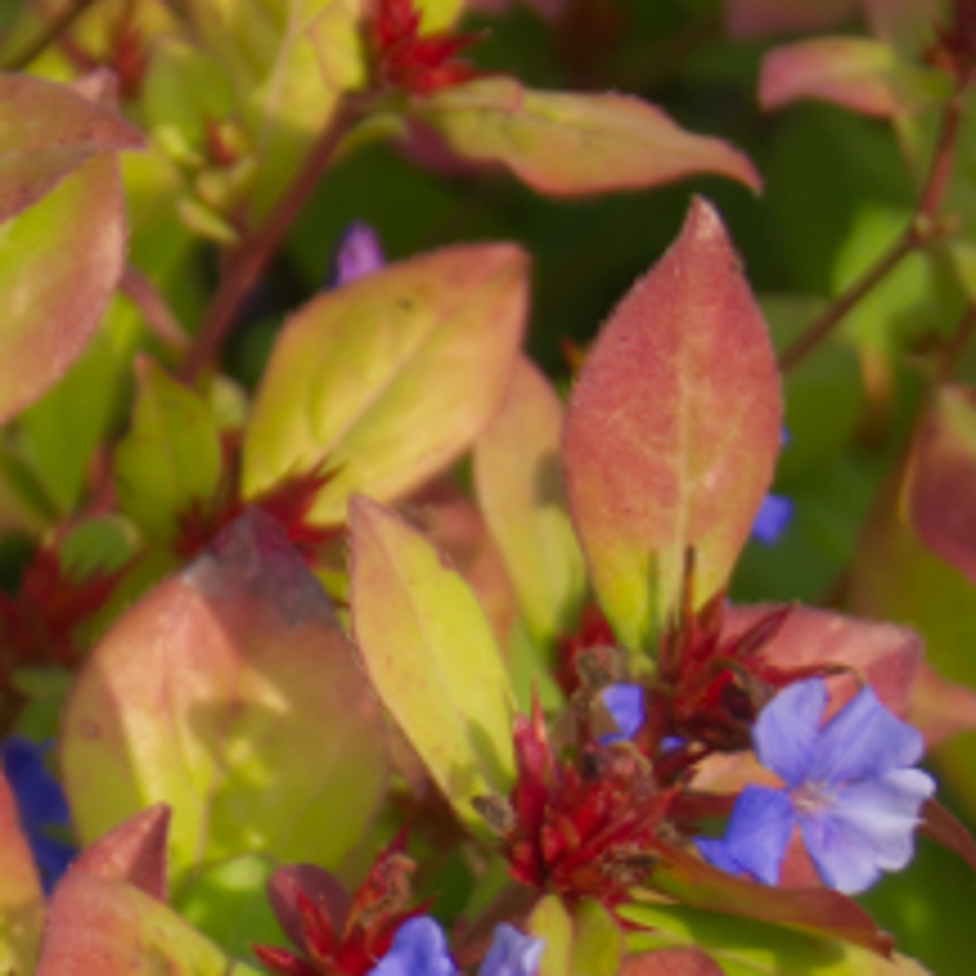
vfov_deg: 4.5
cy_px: 1151
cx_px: -1318
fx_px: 12356
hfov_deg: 4.4
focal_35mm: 387
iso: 100
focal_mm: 55
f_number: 5.6
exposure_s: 1/250
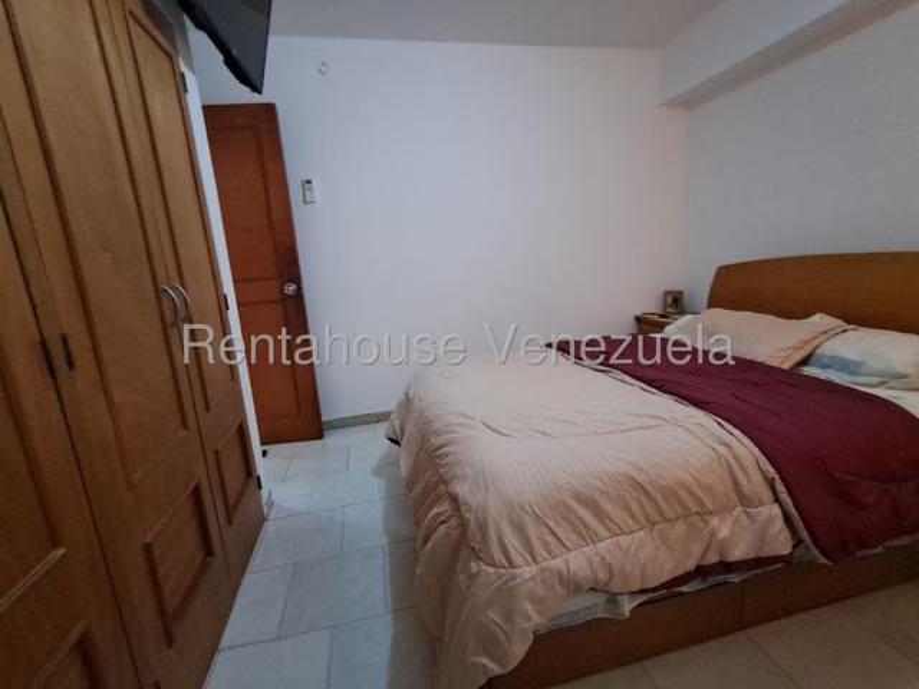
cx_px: 460
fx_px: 425
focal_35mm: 16
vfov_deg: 78.1
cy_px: 344
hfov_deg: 94.5
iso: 500
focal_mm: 1.64
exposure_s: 1/20
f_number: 2.2
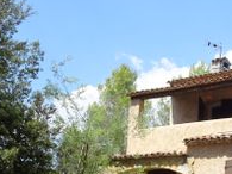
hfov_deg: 25.6
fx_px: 496
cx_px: 206
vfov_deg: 19.5
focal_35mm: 74
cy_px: 160
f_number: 3.5
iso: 80
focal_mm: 4.1
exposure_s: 1/640
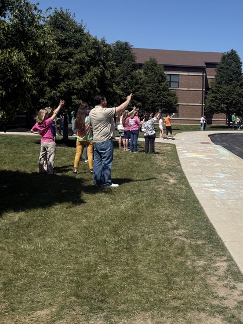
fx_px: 412
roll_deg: +0.1
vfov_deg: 43.0
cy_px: 158
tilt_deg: -5.0
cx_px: 217
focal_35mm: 44
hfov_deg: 31.4
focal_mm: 6.76
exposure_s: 1/6711
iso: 80
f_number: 1.78
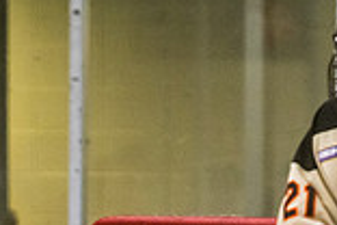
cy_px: 466
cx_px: 241
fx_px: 7151
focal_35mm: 764
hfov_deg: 2.7
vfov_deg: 1.8
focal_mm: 175
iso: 3200
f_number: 3.2
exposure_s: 1/640
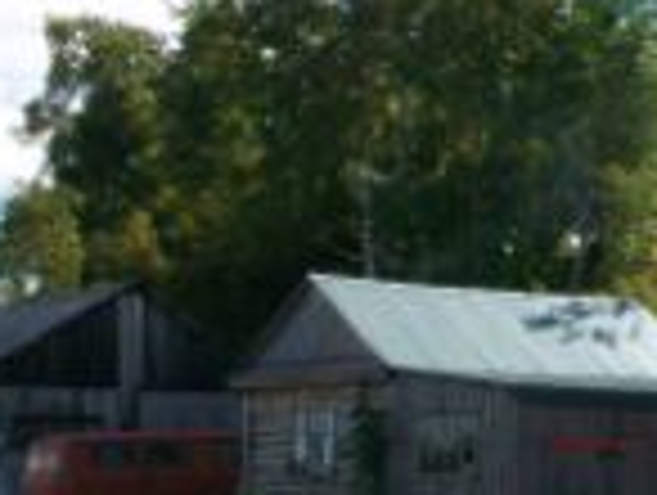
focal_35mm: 98
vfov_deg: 15.1
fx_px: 1863
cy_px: 248
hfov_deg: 18.3
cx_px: 914
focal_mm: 5.7
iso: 64
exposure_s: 1/320
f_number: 5.5
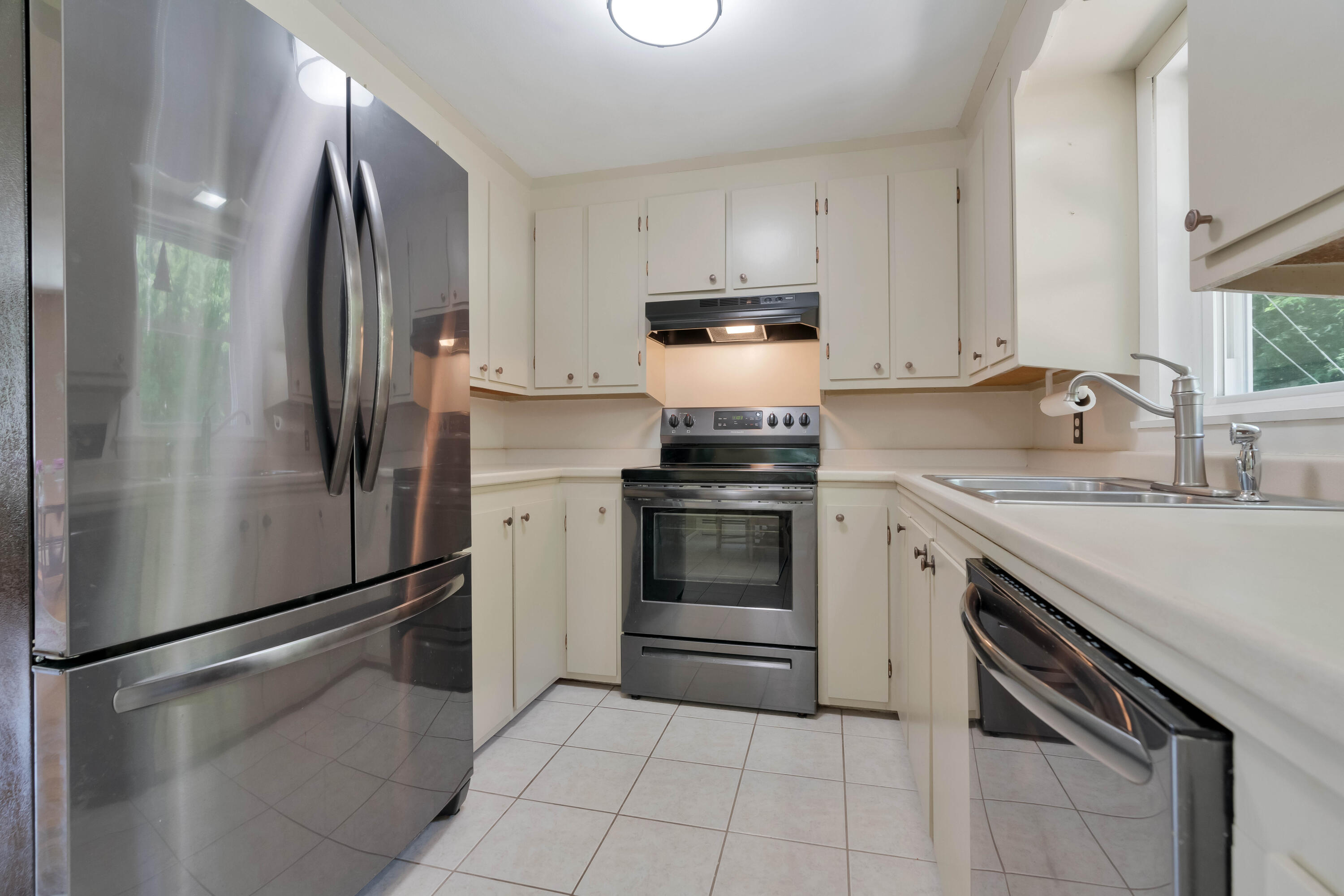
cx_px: 672
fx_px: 597
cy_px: 448
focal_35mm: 16
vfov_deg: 73.8
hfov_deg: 96.7
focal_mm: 16
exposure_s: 1/125
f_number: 8
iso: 800
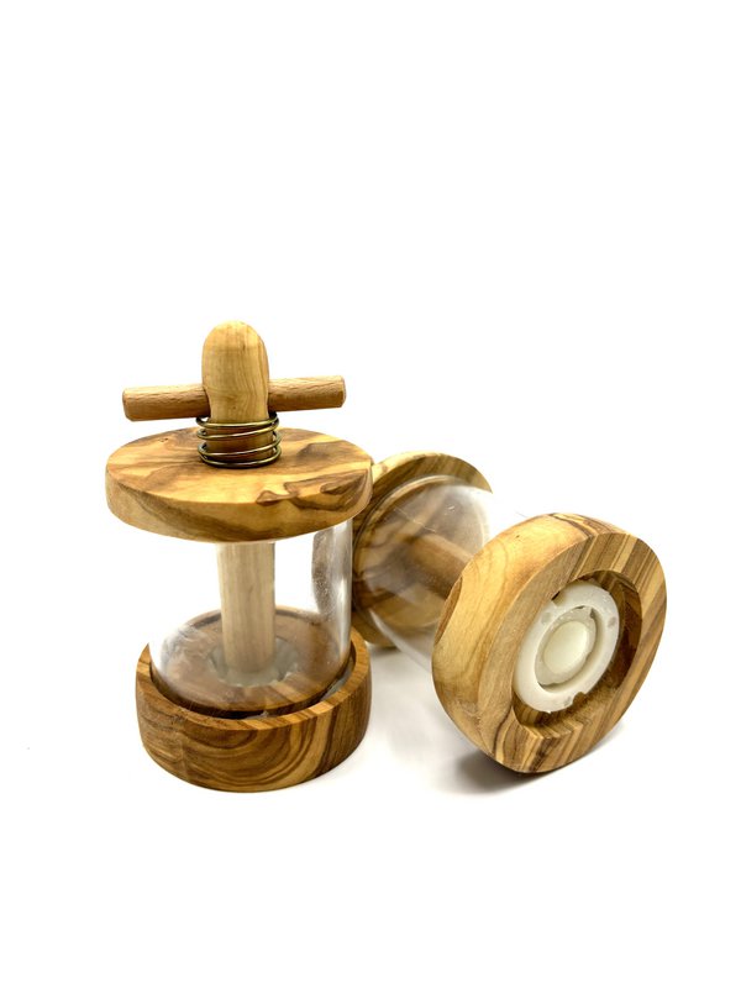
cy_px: 494
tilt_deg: -22.0
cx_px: 370
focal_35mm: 26
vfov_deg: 67.3
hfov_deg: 53.1
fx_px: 742
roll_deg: -2.9
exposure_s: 1/1418
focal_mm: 5.96
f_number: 1.6
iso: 50
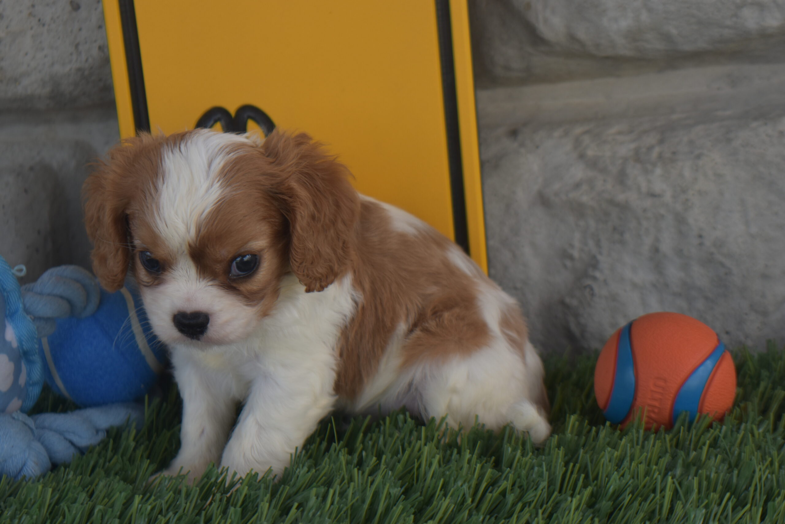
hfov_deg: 24.6
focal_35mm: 82
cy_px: 262
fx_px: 1799
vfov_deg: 16.6
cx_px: 392
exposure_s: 1/200
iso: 200
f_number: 5.6
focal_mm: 55
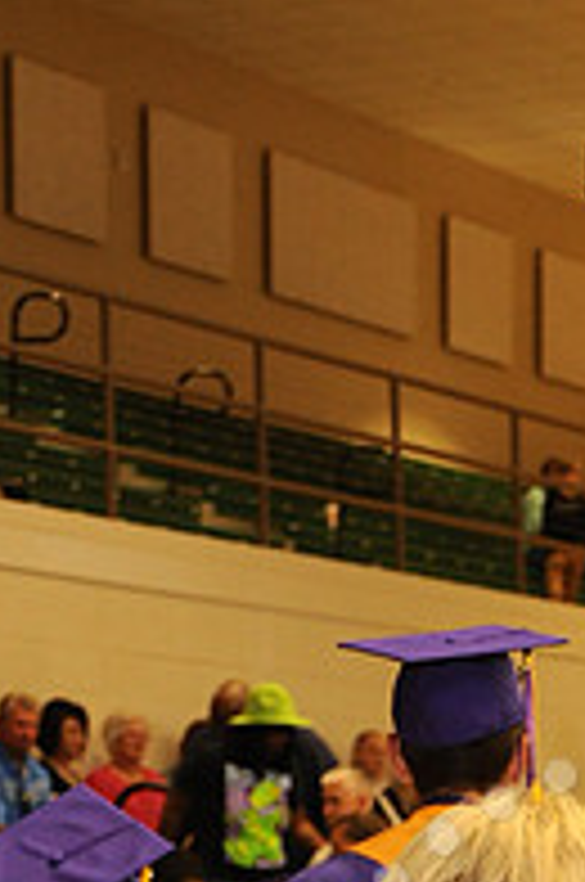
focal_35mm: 154
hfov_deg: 8.8
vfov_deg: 12.8
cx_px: 747
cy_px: 1264
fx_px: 3767
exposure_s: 1/80
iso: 2000
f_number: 5.6
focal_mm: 52
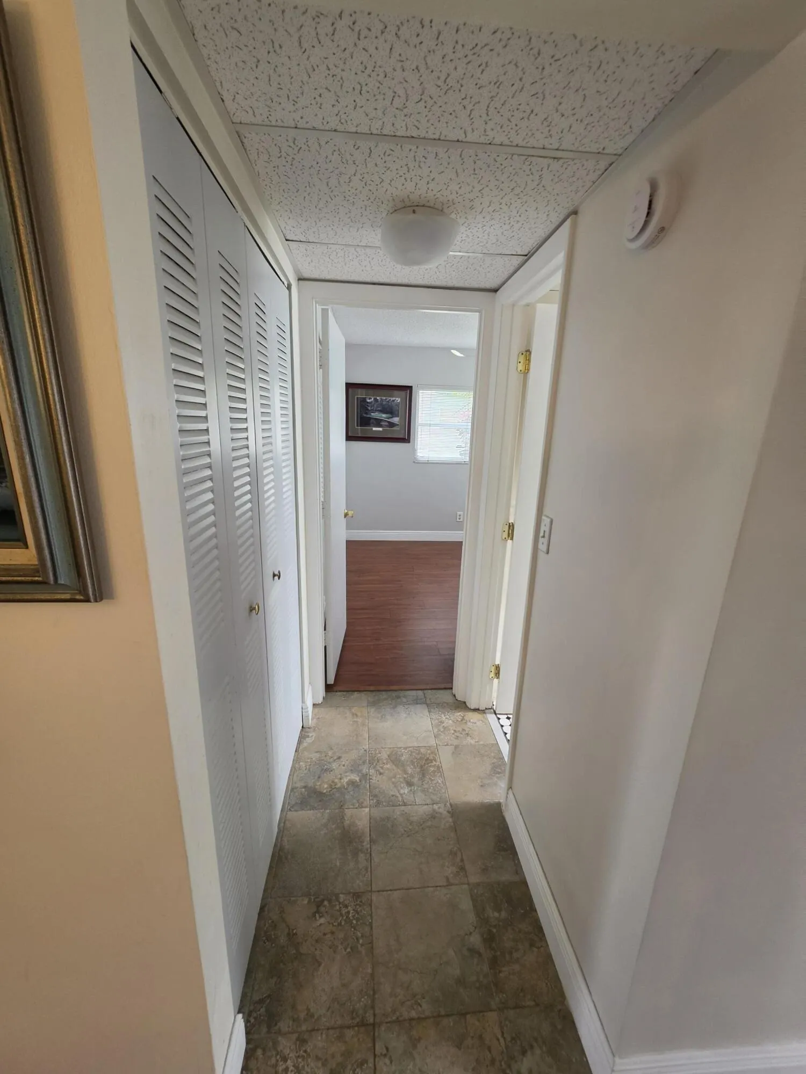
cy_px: 537
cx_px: 403
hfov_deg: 89.9
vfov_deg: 106.2
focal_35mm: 13
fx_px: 404
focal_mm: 2.2
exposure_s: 1/60
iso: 160
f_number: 1.9
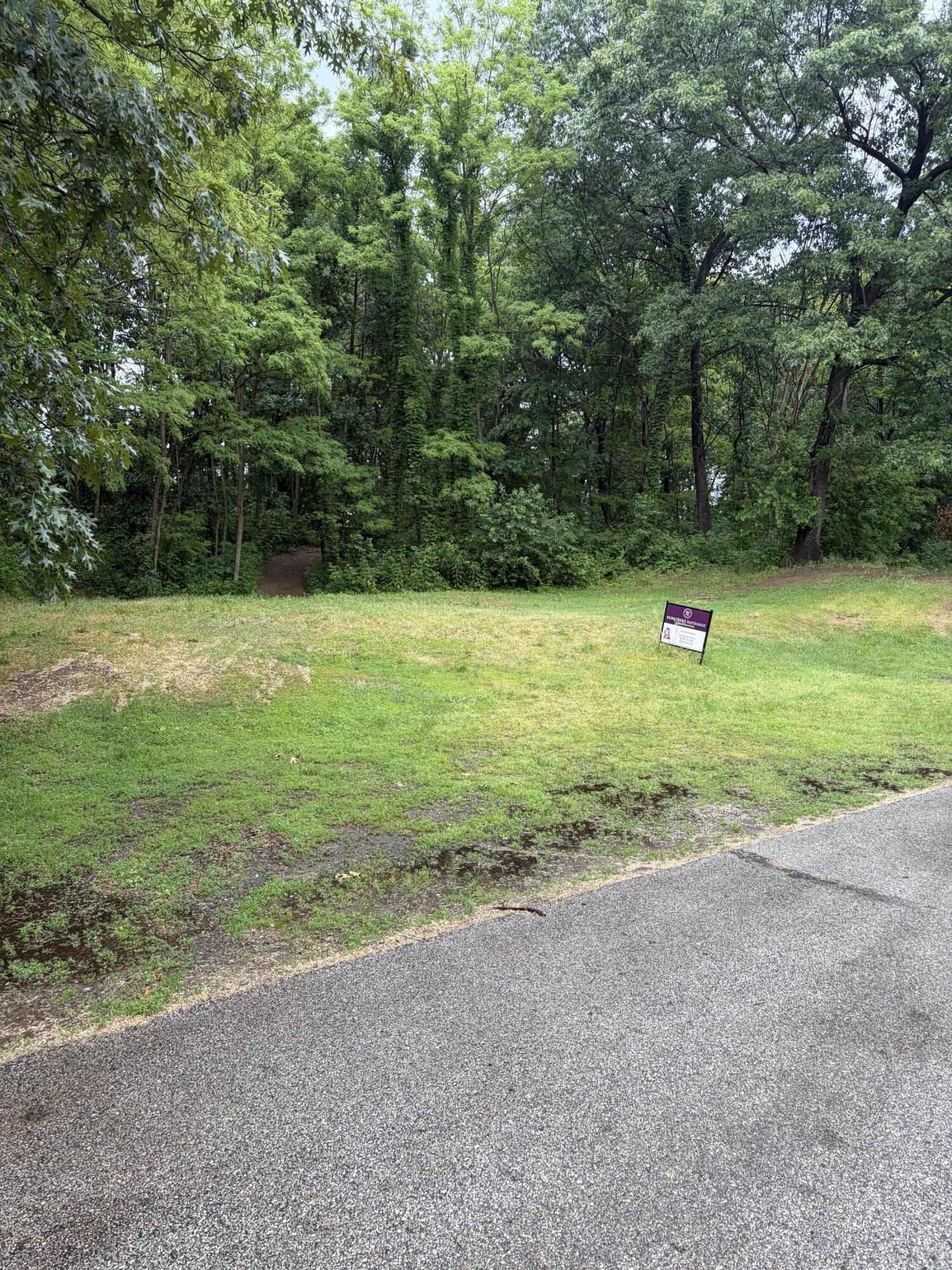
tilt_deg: -3.3
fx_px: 953
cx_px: 476
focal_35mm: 26
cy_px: 635
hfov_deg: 53.1
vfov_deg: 67.3
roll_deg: -0.6
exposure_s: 1/143
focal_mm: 5.96
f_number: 1.6
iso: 32
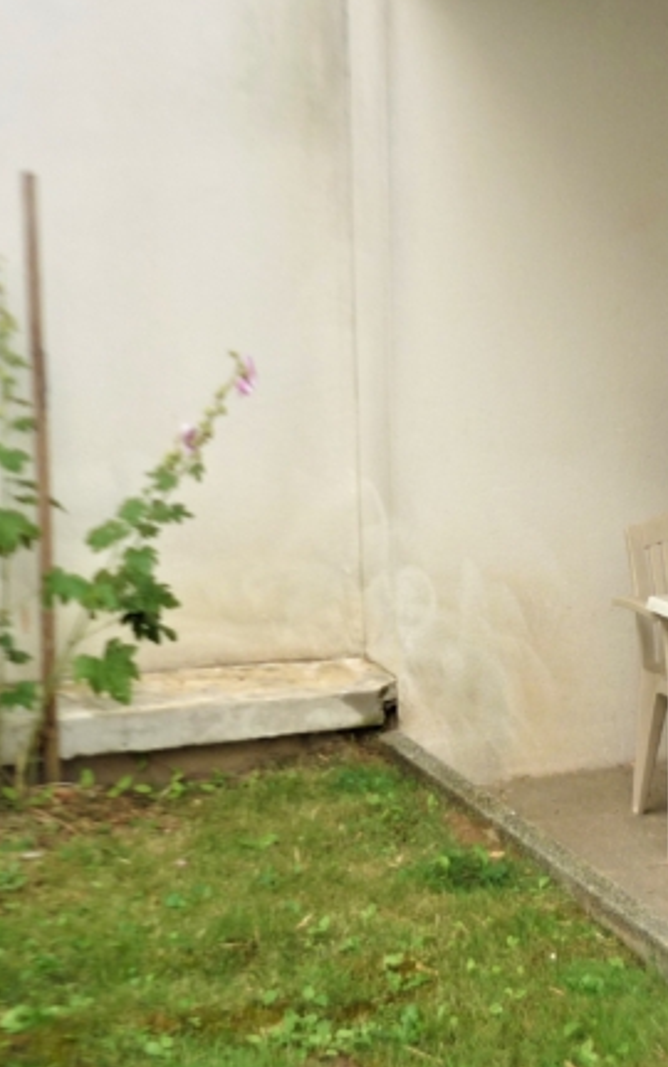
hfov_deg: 19.4
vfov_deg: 31.1
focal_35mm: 66
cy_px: 532
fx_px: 1919
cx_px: 596
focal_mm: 6
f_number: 2.9
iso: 100
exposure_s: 1/160
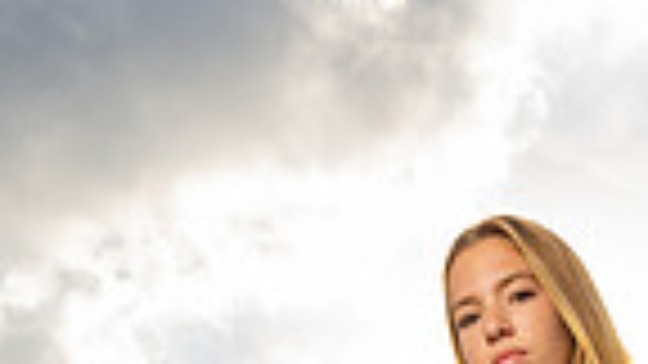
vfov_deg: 9.7
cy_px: 908
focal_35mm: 108
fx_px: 1856
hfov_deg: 19.7
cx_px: 482
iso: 250
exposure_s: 1/250
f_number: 11
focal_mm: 33
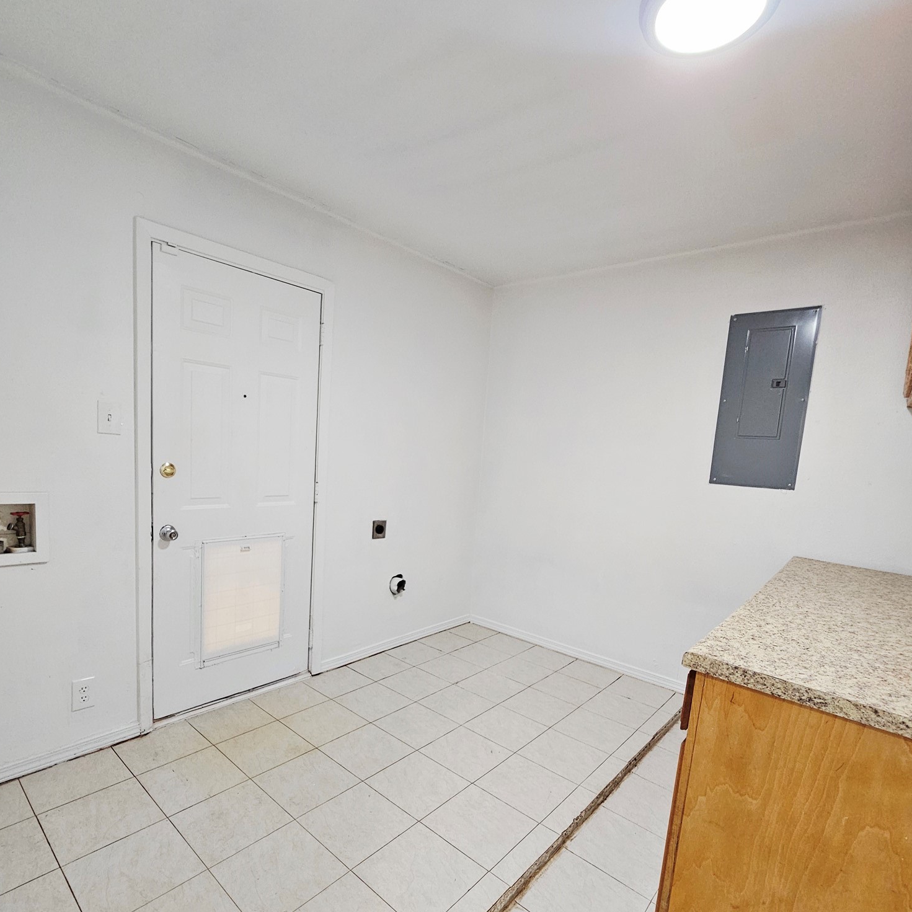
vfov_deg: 87.0
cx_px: 448
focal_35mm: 16
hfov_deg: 87.4
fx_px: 477
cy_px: 516
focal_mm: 2.2
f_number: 2.2
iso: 250
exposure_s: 1/60
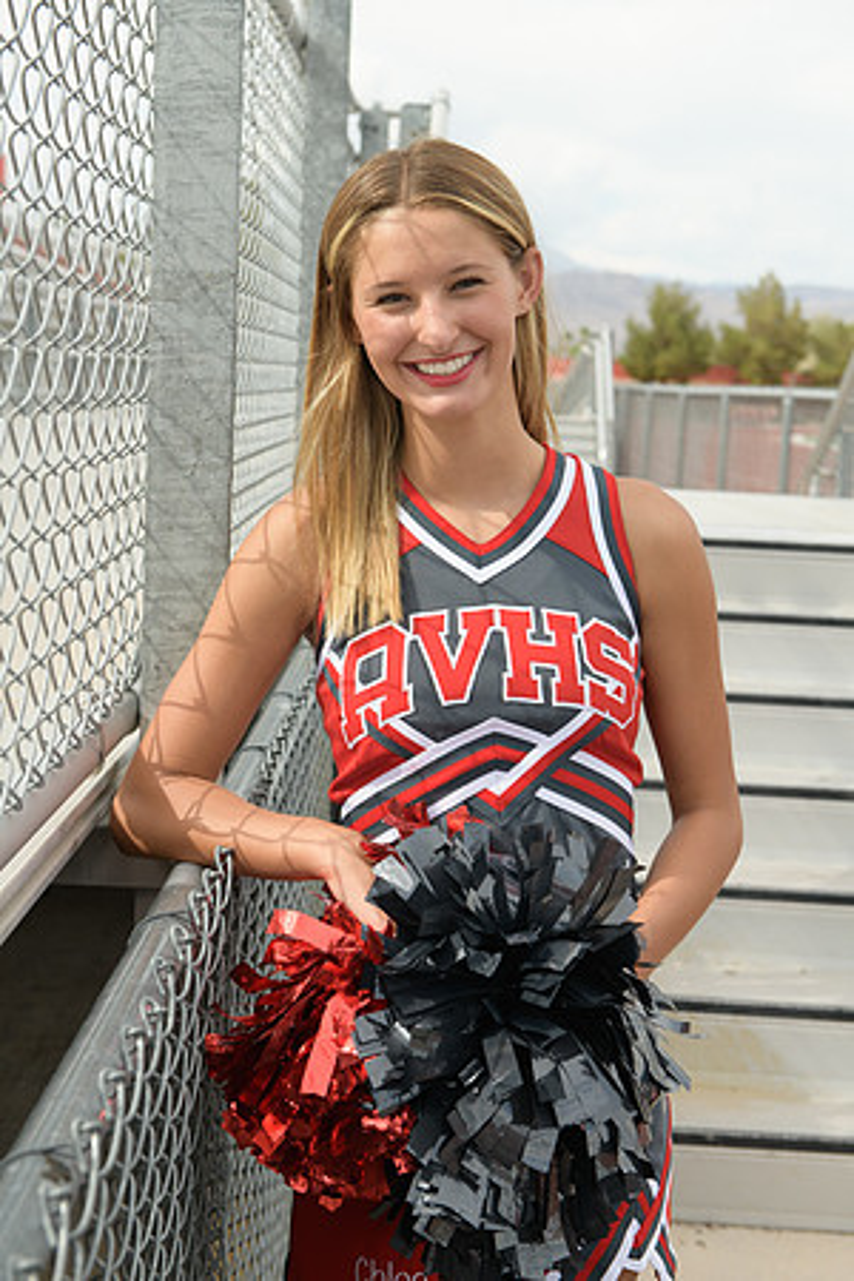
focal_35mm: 58
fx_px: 2064
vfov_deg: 34.5
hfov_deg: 23.4
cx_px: 427
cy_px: 640
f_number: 5.6
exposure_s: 1/1250
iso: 800
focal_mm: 58
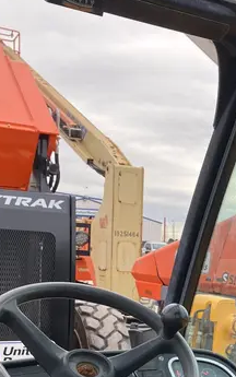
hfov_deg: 20.3
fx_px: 648
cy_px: 351
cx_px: 208
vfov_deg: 30.8
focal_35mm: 63
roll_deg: -1.5
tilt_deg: -6.8
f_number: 1.8
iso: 32
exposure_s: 1/852
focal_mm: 3.99
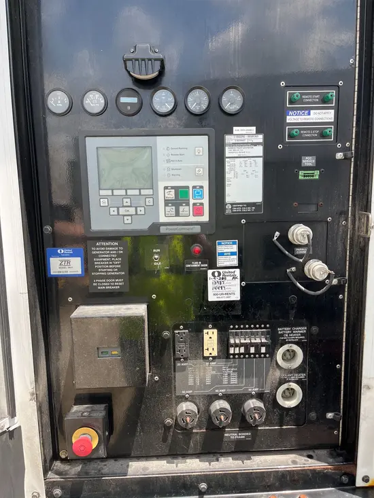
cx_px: 187
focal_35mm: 26
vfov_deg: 67.3
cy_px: 249
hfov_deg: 53.1
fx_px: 374
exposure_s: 1/710
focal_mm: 5.1
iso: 50
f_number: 1.6
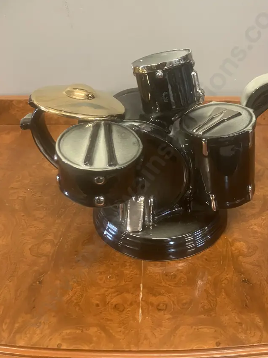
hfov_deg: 41.6
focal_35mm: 34
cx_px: 162
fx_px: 351
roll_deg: -1.1
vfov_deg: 53.8
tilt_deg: -30.2
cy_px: 155
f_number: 1.8
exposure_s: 1/33
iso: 250
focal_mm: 3.99
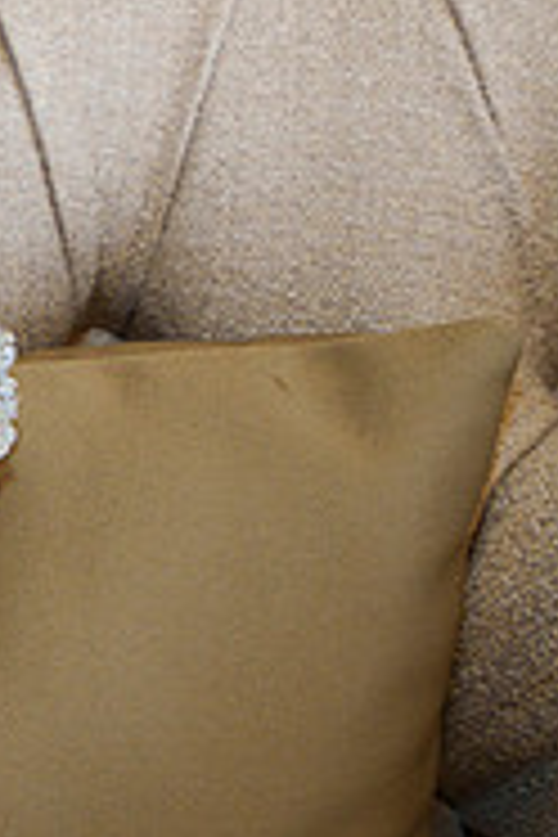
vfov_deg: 18.1
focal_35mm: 110
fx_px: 2557
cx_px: -405
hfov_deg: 11.6
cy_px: -11
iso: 800
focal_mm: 35
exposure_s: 1/80
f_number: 4
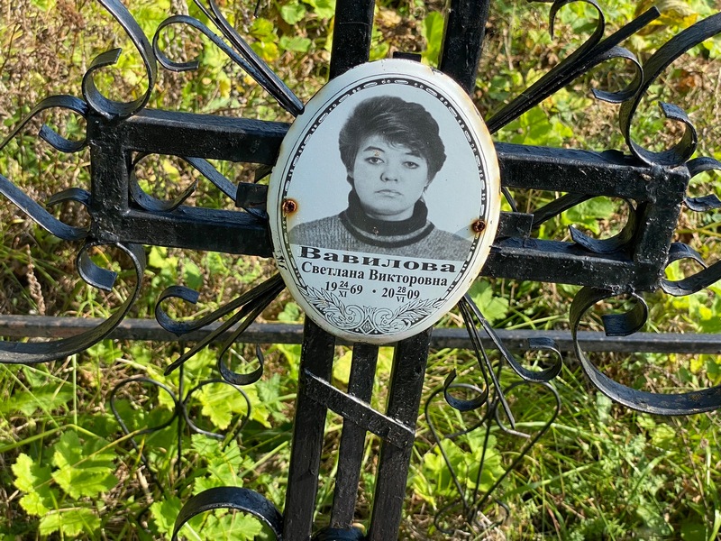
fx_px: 1083
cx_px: 360
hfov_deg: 36.8
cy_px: 270
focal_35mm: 52
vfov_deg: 28.0
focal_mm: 6
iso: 20
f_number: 2
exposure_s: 1/494
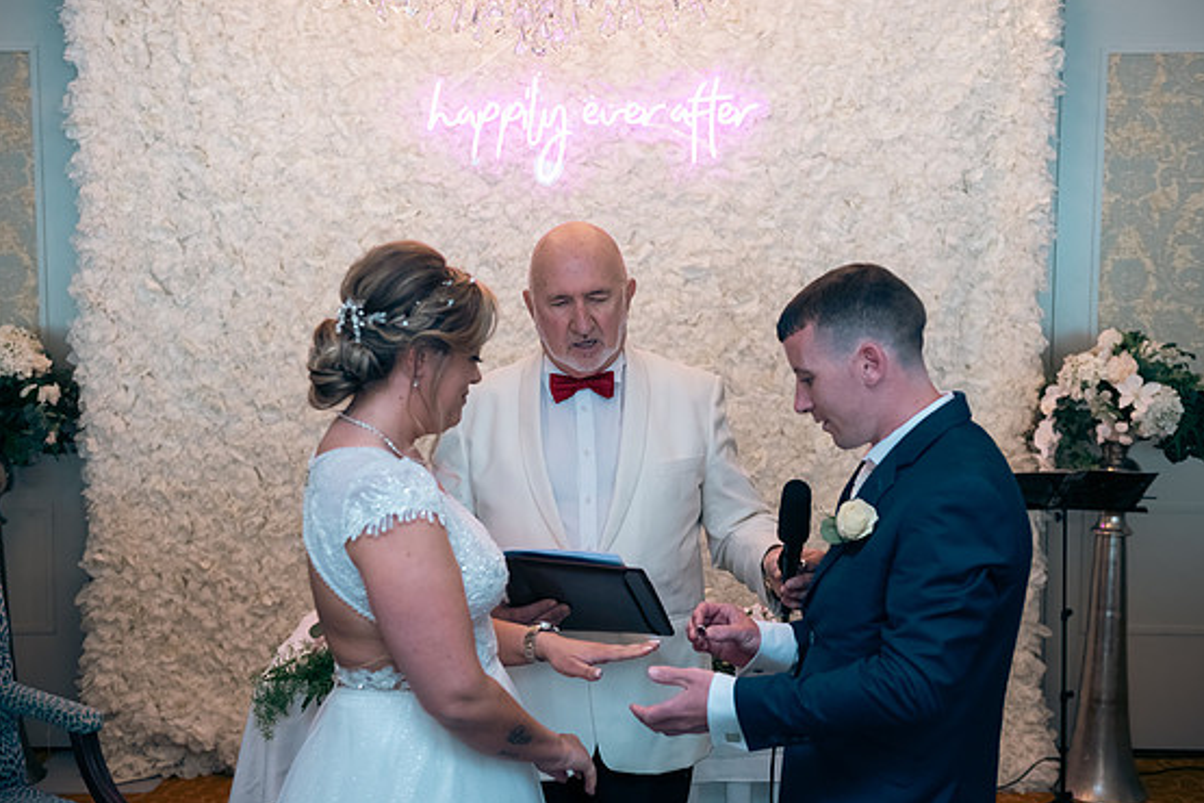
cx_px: 605
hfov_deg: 42.7
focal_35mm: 46
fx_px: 1538
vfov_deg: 29.2
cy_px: 398
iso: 640
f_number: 3.5
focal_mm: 44
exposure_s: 1/160
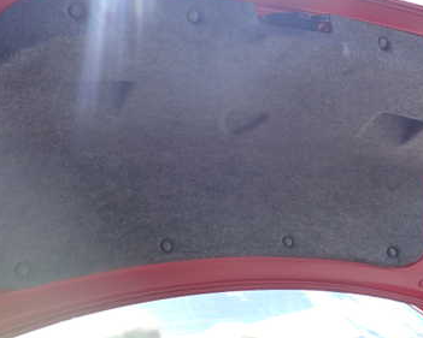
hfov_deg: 37.3
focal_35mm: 50
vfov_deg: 30.2
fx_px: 626
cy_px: 148
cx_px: 219
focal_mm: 5.4
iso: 100
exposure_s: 1/200
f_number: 3.2
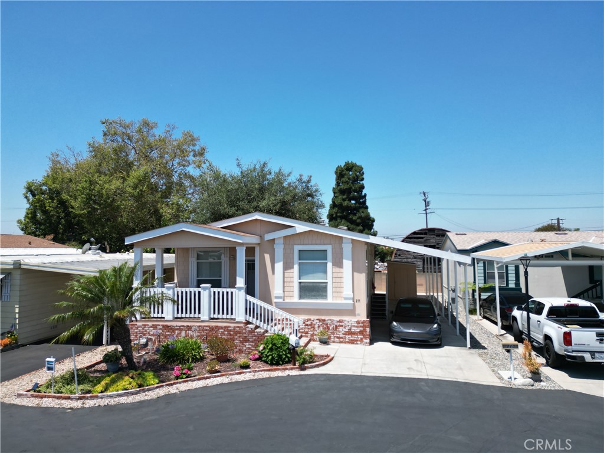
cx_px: 302
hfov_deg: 71.6
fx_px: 419
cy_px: 226
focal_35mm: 24
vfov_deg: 56.8
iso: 140
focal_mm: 6.72
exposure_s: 1/3000
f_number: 1.7
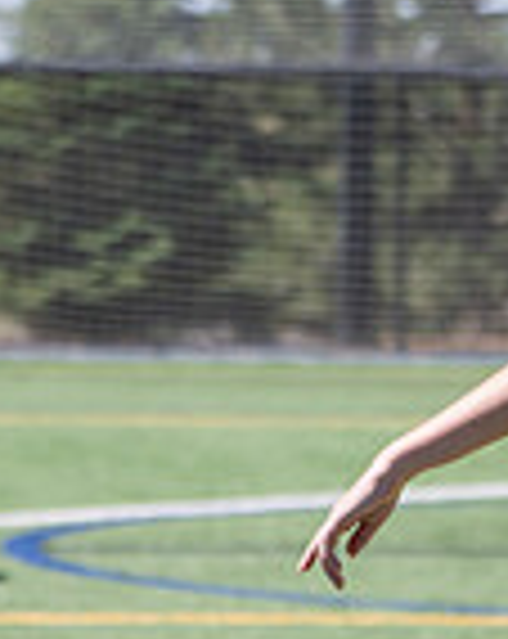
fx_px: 5600
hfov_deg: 5.2
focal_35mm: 297
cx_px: 429
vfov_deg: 6.5
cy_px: 521
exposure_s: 1/800
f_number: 2.8
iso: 50
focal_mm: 70
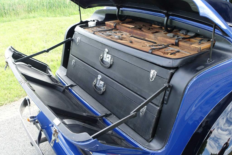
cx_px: 112
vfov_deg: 38.9
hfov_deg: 55.8
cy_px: 80
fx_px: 219
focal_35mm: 34
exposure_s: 1/80
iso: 125
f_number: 4
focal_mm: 11
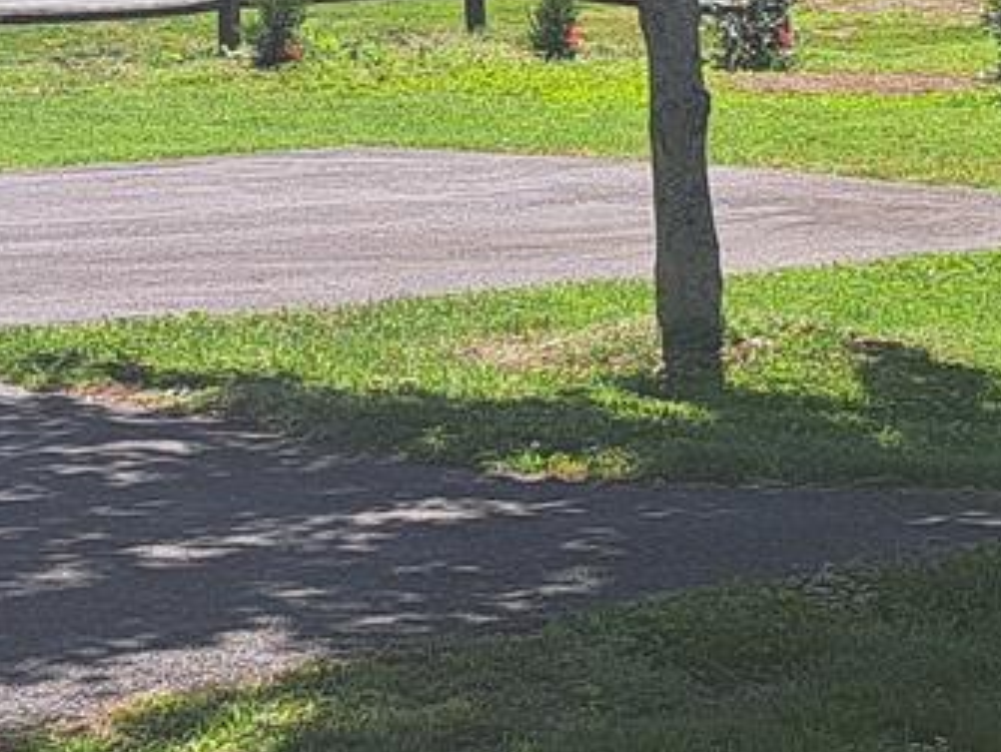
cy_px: 252
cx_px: 878
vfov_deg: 10.1
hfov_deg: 13.3
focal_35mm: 147
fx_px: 4254
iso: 50
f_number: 1.8
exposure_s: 1/920
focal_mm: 5.23
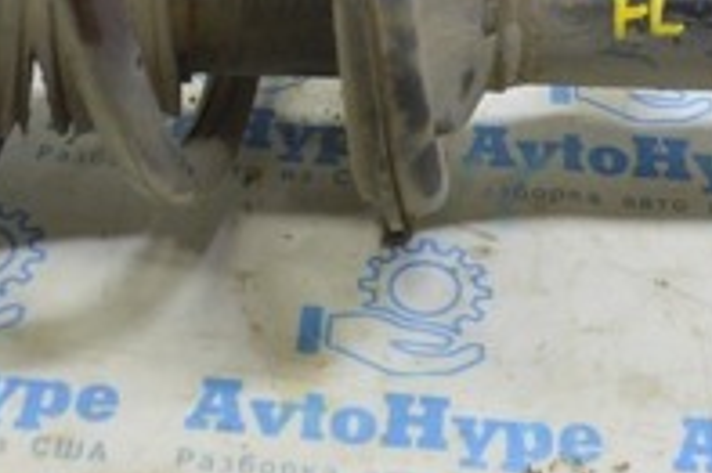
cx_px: 300
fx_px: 2114
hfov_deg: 19.1
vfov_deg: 12.1
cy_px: -255
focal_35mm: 107
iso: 400
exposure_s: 1/20
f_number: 5.6
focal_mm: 22
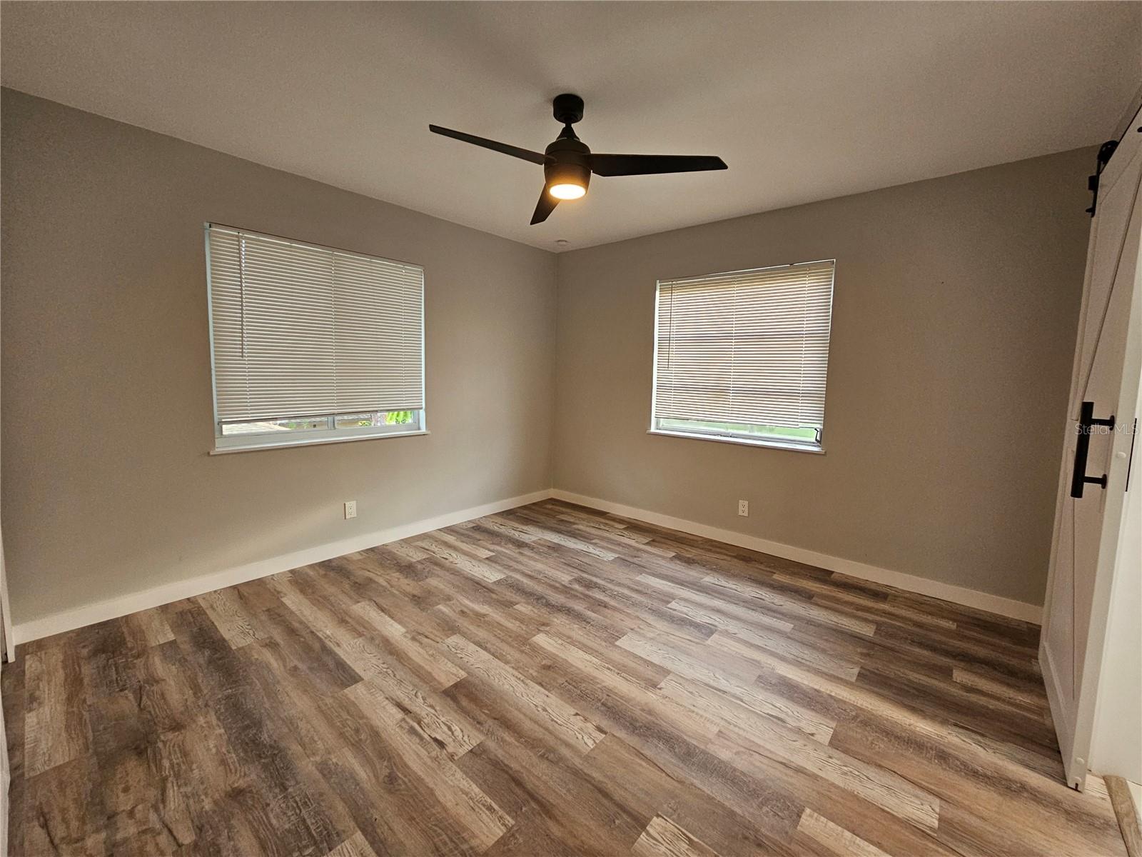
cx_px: 571
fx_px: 429
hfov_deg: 106.2
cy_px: 428
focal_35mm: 13
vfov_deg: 89.9
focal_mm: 2.2
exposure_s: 1/60
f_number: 2.2
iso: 320
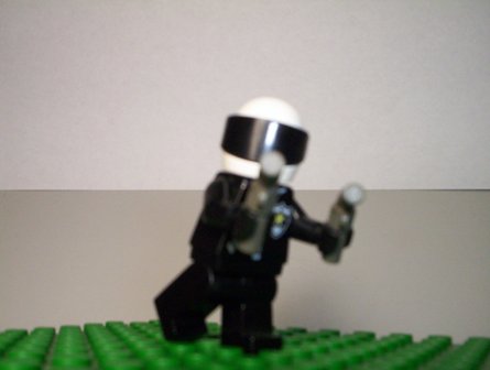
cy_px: 185
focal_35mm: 38
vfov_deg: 37.9
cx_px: 245
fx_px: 539
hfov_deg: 48.9
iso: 140
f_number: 4.5
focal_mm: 4.99
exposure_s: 1/60
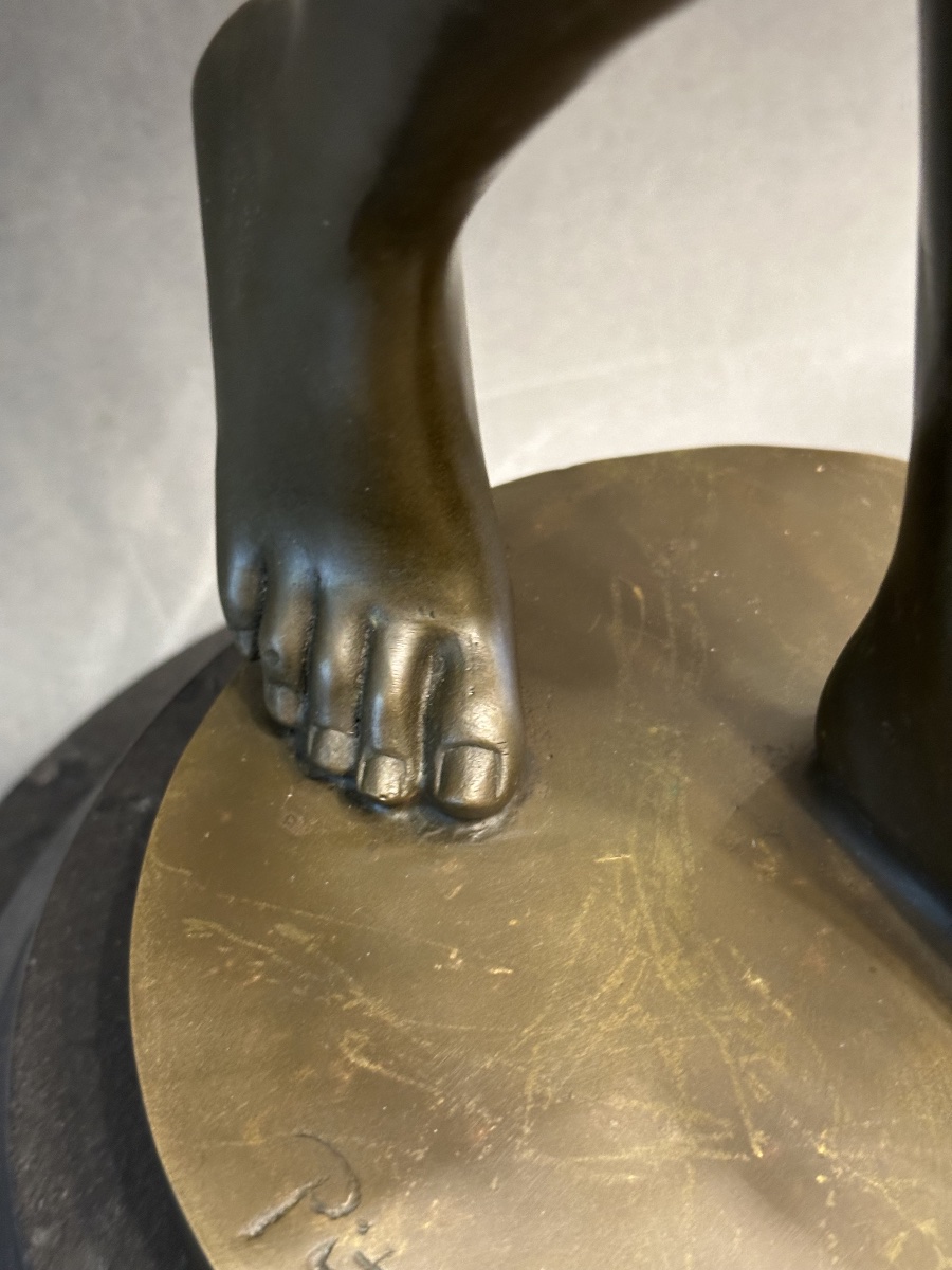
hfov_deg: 30.3
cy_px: 635
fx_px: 1760
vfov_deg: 39.7
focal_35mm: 48
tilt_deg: -48.7
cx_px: 476
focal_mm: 6.86
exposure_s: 1/33
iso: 320
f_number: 1.78
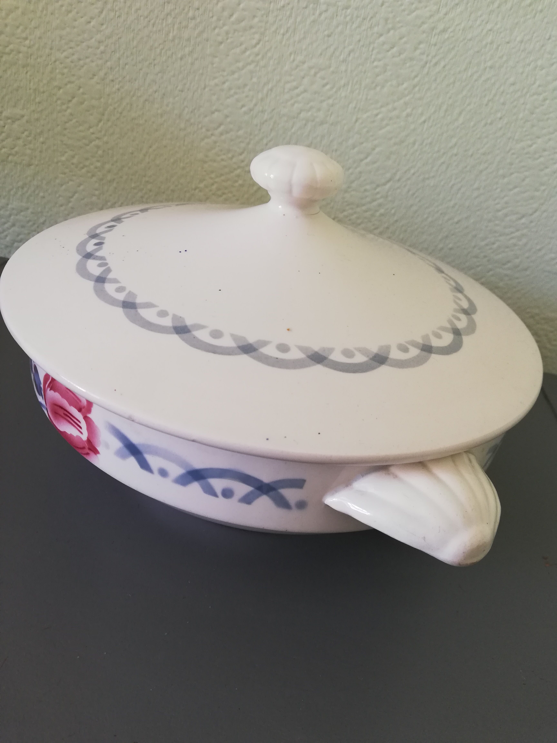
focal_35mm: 27
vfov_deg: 65.3
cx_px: 278
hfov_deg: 51.4
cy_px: 372
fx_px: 579
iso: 200
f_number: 2.2
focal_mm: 3.81
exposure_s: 1/30
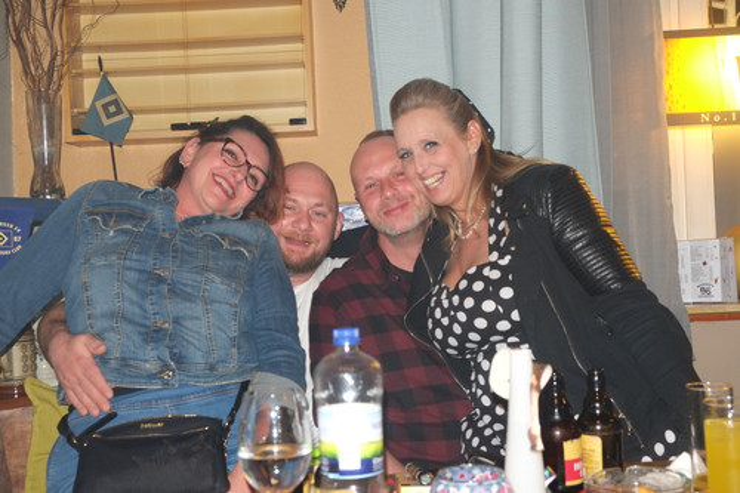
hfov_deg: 45.4
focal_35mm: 43
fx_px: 884
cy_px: 246
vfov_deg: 31.2
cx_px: 370
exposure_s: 1/15
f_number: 4.5
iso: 800
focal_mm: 28.9
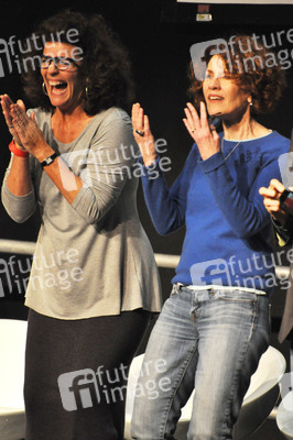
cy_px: 220
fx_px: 5503
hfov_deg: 3.0
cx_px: 146
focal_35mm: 450
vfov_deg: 4.6
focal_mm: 300
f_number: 5.6
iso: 2000
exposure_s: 1/160
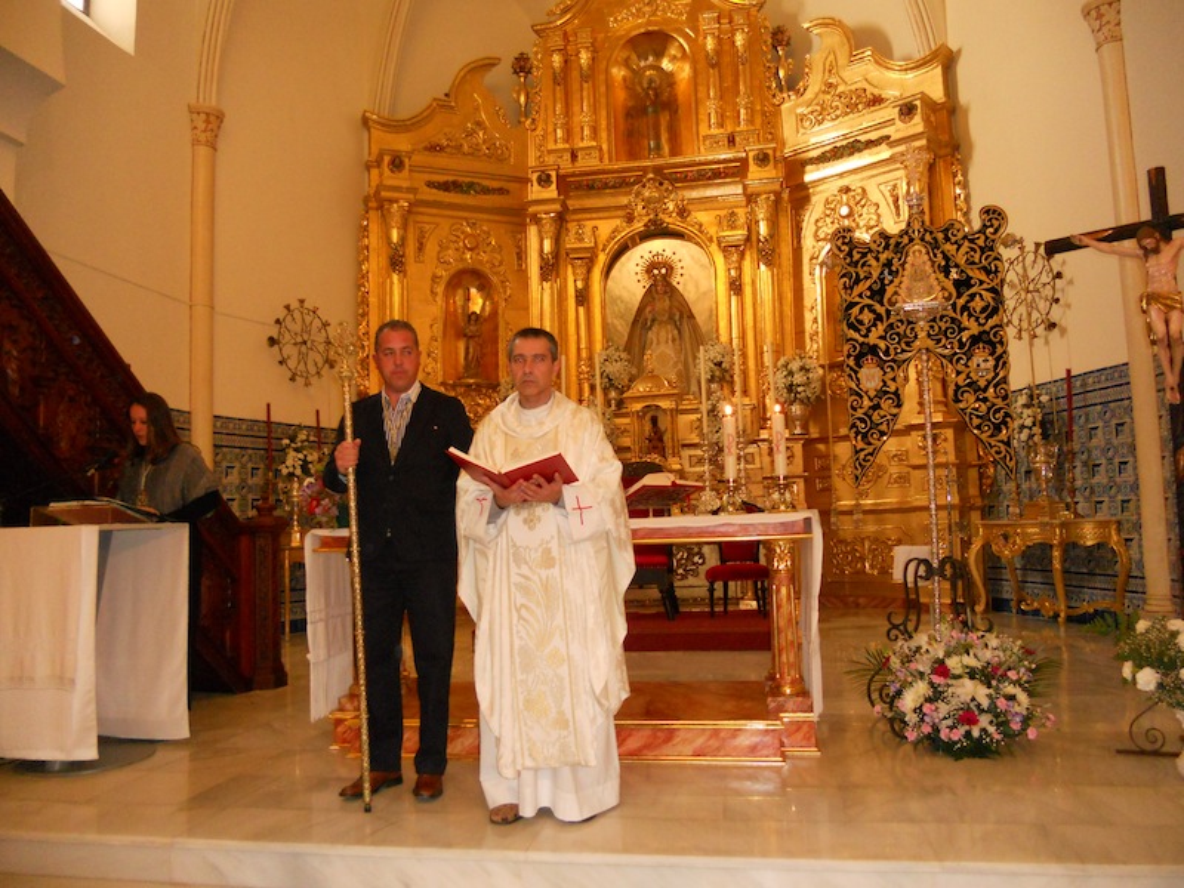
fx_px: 924
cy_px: 444
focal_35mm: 27
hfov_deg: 65.3
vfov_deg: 51.4
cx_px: 592
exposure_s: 1/25
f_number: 3.2
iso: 400
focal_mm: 4.9
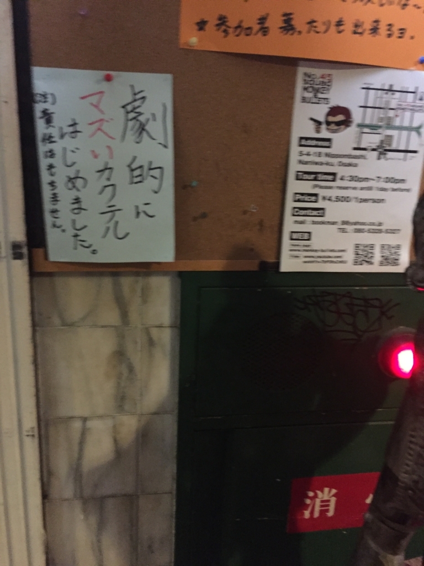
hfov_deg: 48.2
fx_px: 474
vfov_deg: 61.7
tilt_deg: -15.1
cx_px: 212
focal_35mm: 29
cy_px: 283
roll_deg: -2.6
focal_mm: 4.15
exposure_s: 1/15
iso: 640
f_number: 2.2
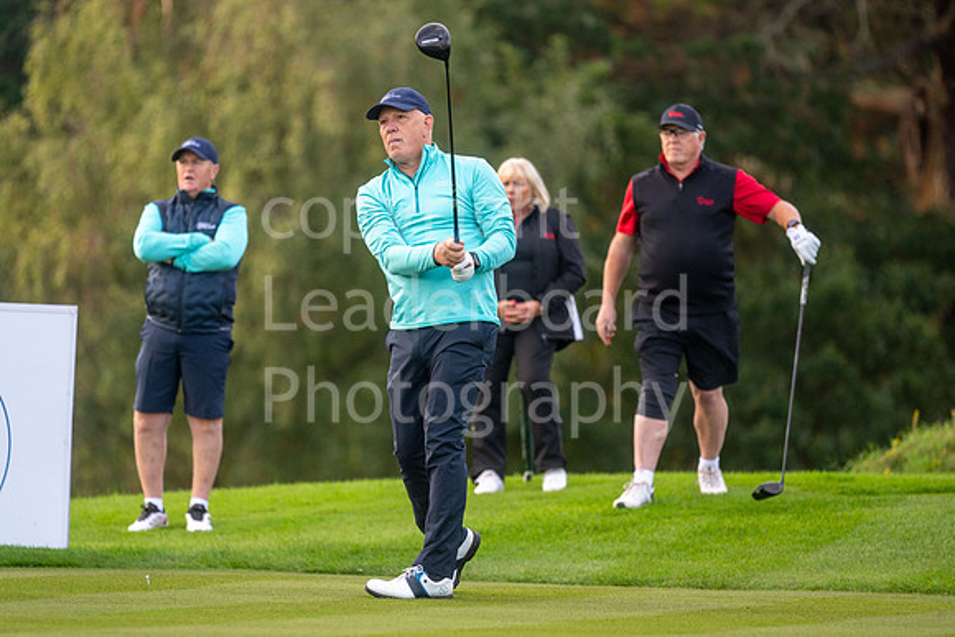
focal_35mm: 300
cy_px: 318
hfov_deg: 6.9
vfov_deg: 4.6
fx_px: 7960
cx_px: 478
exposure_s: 1/800
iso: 640
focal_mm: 300
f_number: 4
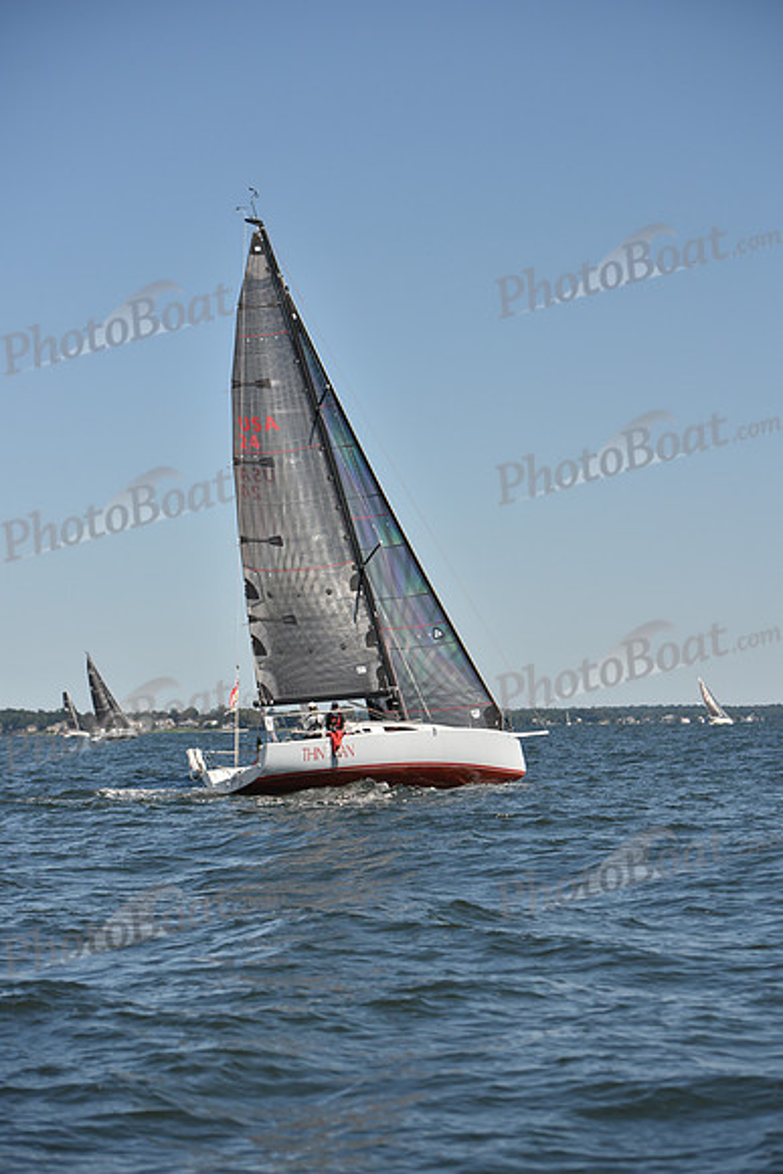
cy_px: 587
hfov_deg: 15.2
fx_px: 2934
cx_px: 392
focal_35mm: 90
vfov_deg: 22.6
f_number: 4
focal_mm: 90
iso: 250
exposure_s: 1/1250
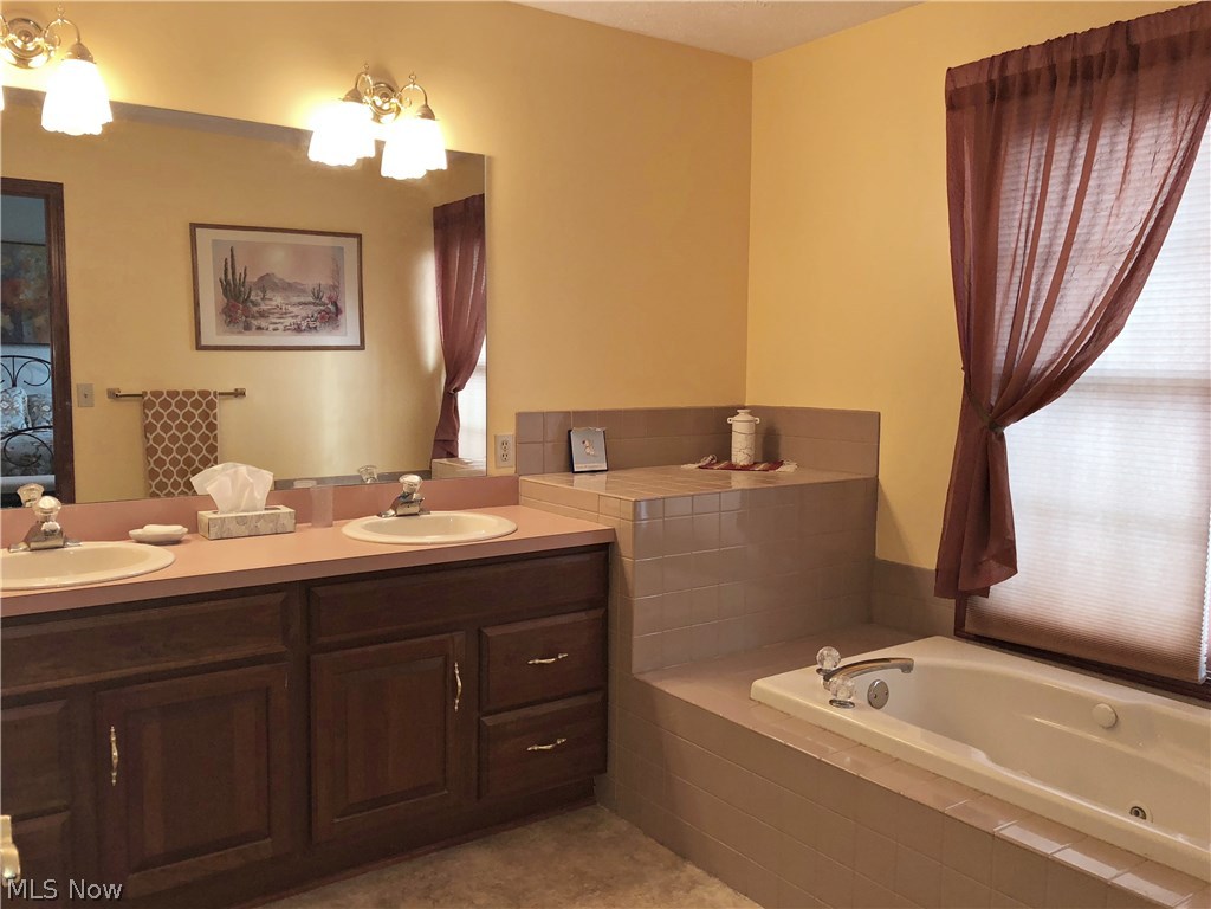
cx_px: 606
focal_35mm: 28
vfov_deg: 49.7
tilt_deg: -5.2
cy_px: 454
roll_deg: +0.3
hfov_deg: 63.4
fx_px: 980
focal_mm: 4
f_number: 1.8
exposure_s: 1/60
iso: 40
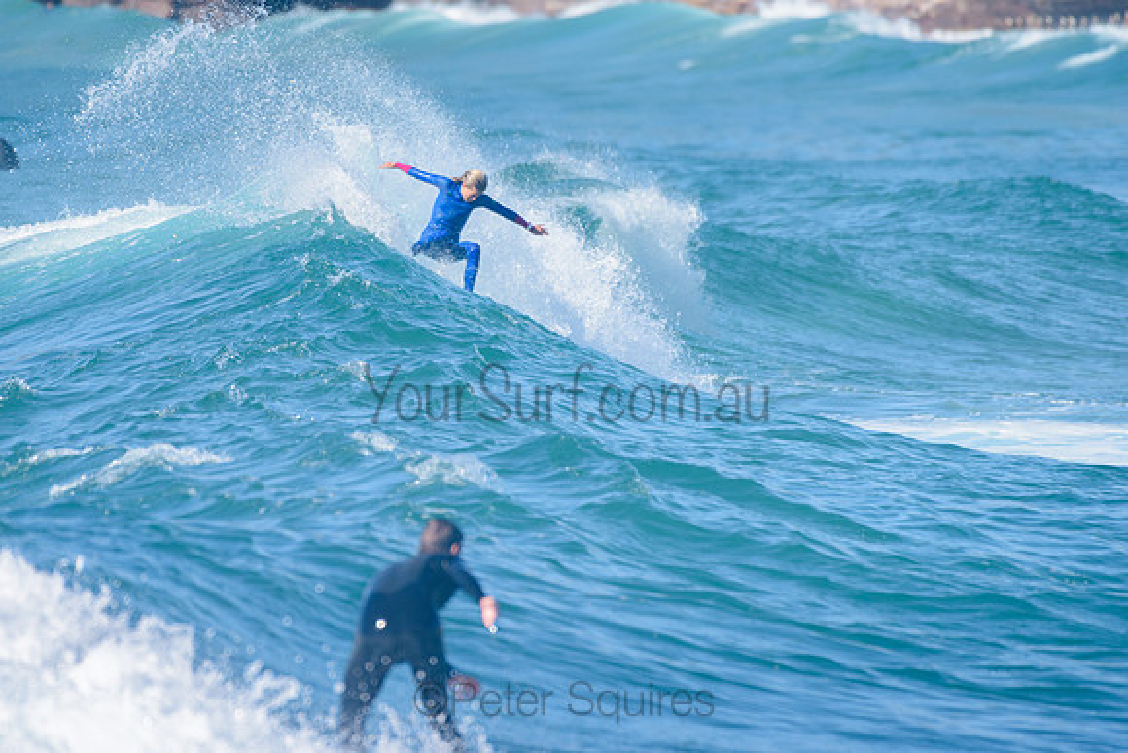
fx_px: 19204
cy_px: 292
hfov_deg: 3.4
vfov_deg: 2.2
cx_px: 437
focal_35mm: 613
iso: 280
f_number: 5.6
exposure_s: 1/2000
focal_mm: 500
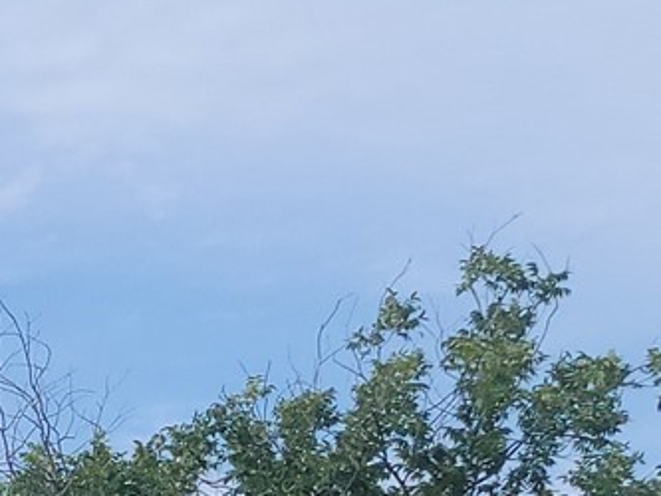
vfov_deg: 8.6
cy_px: 1115
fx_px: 3056
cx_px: -1004
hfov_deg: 10.4
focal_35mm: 160
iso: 40
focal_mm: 5.4
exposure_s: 1/2321
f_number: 1.8
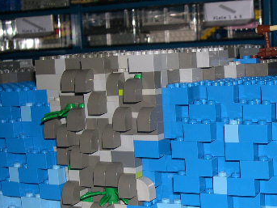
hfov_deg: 26.9
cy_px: 131
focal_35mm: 71
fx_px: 568
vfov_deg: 20.7
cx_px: 224
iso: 100
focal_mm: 8
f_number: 7.6
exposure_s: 1/60
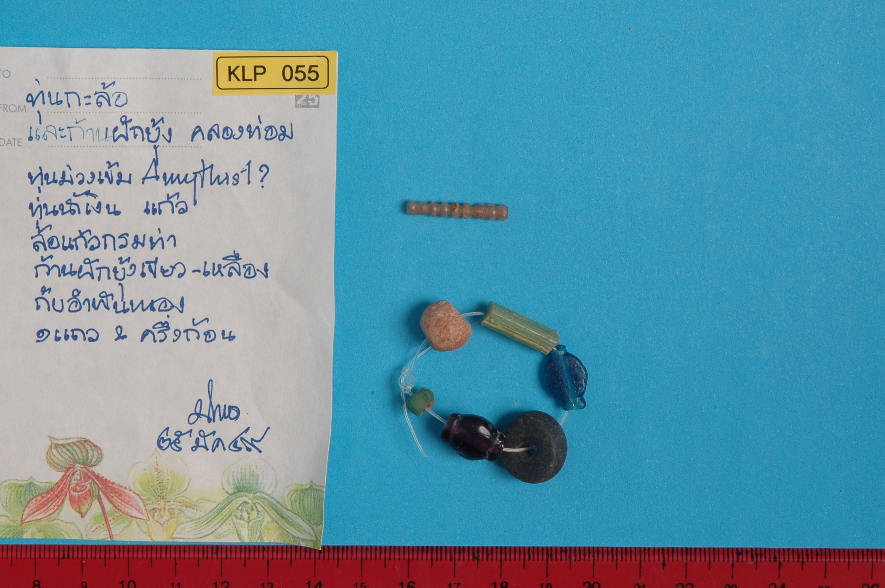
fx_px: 2298
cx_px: 421
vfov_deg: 14.6
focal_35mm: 94
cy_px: 273
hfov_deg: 21.8
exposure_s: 1/6
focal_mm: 55
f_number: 25
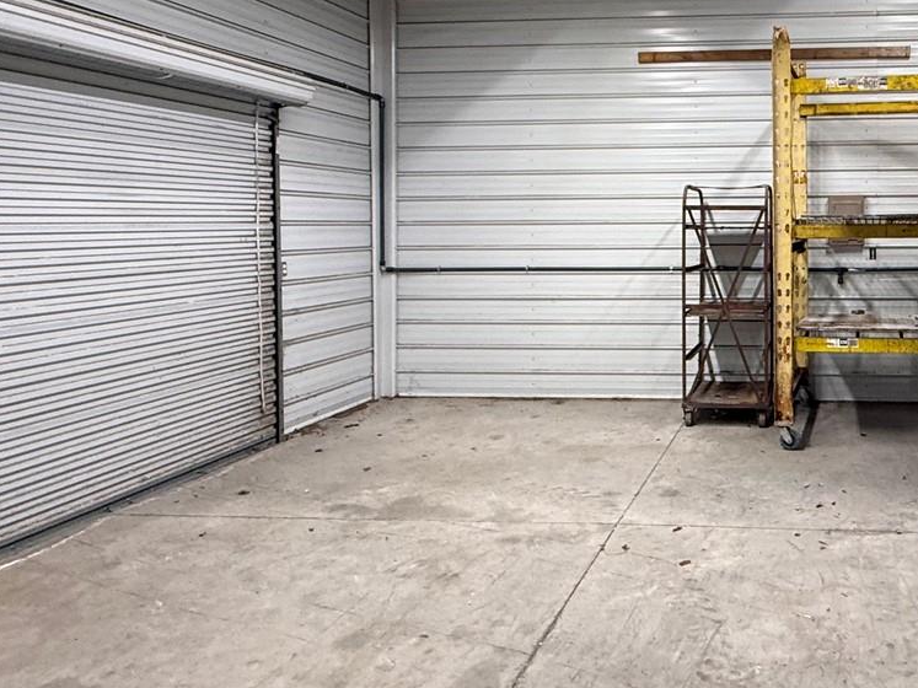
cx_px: 759
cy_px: 236
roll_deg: -0.3
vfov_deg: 46.1
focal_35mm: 30
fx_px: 795
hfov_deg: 54.9
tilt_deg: +0.7
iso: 250
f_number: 2.2
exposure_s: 1/60
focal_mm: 2.22
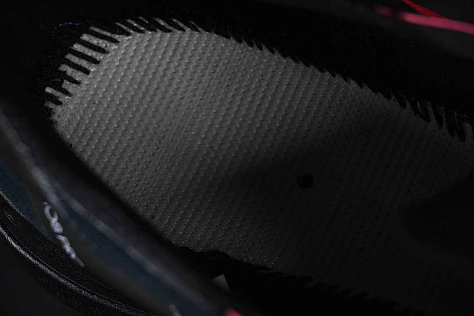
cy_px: 158
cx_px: 237
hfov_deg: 27.0
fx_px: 987
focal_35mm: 75
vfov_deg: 18.2
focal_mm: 50
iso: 160
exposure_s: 1/60
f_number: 6.3
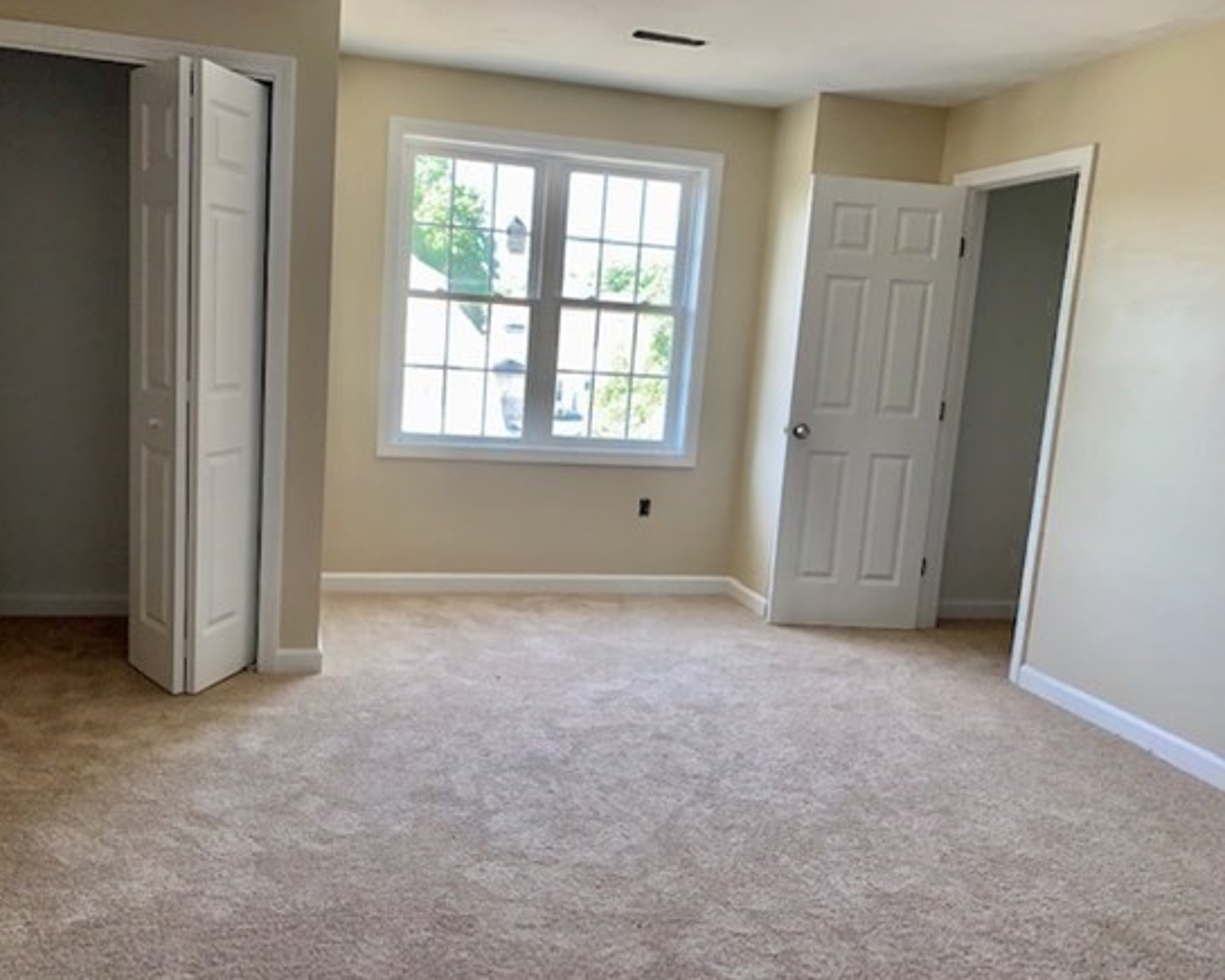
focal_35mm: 28
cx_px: 552
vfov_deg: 51.5
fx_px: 1015
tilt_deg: -10.8
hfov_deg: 62.1
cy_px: 498
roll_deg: -3.4
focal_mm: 4.25
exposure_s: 1/121
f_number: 1.8
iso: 80
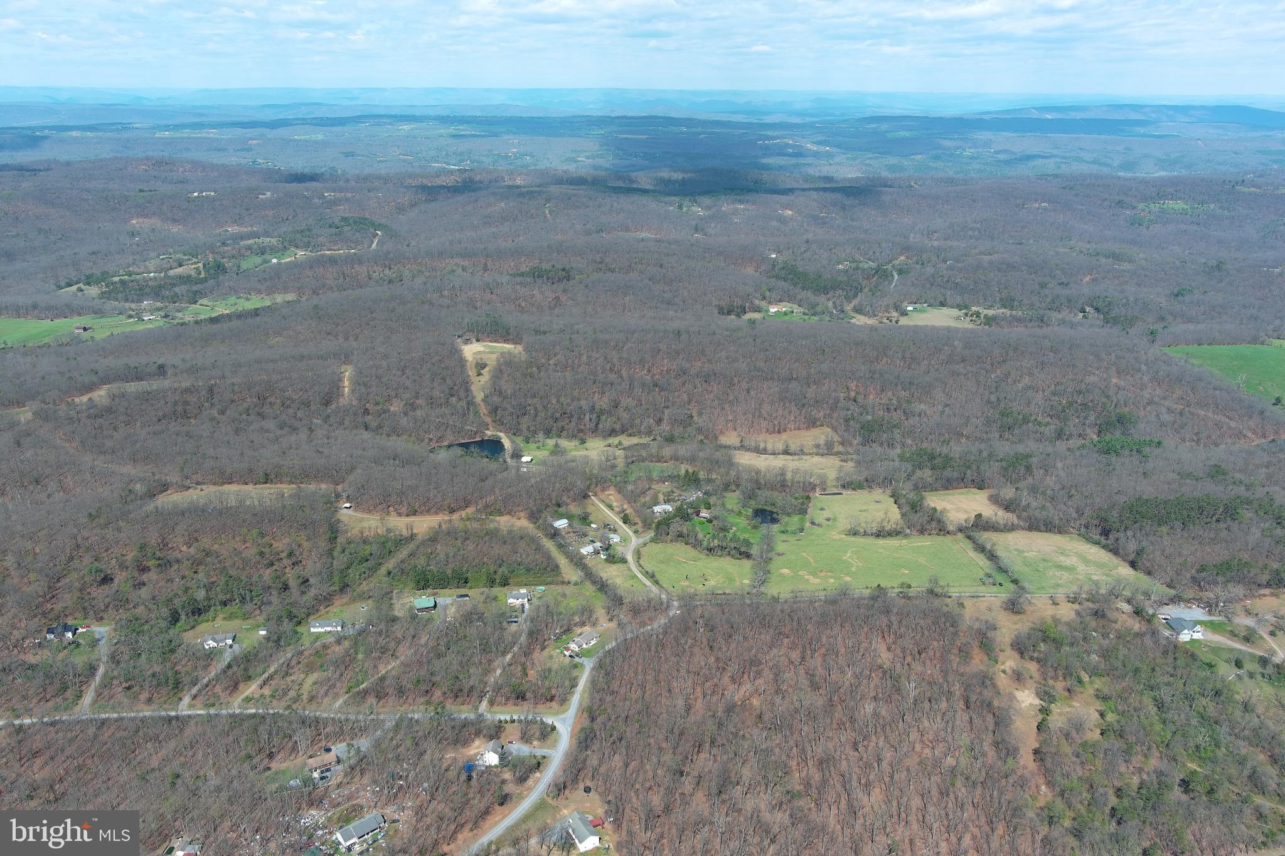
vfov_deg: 45.0
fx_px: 1035
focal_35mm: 29
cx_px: 642
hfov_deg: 63.7
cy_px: 428
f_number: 2.8
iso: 100
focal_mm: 10.57
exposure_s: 1/975
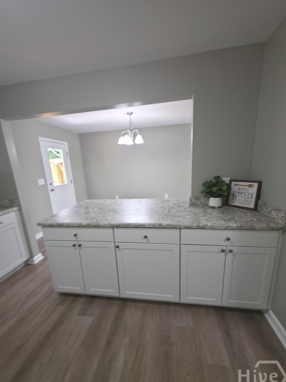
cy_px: 202
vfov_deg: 101.9
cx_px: 139
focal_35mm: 14
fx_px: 154
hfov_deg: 85.6
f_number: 1.9
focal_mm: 2.2
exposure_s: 1/40
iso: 100
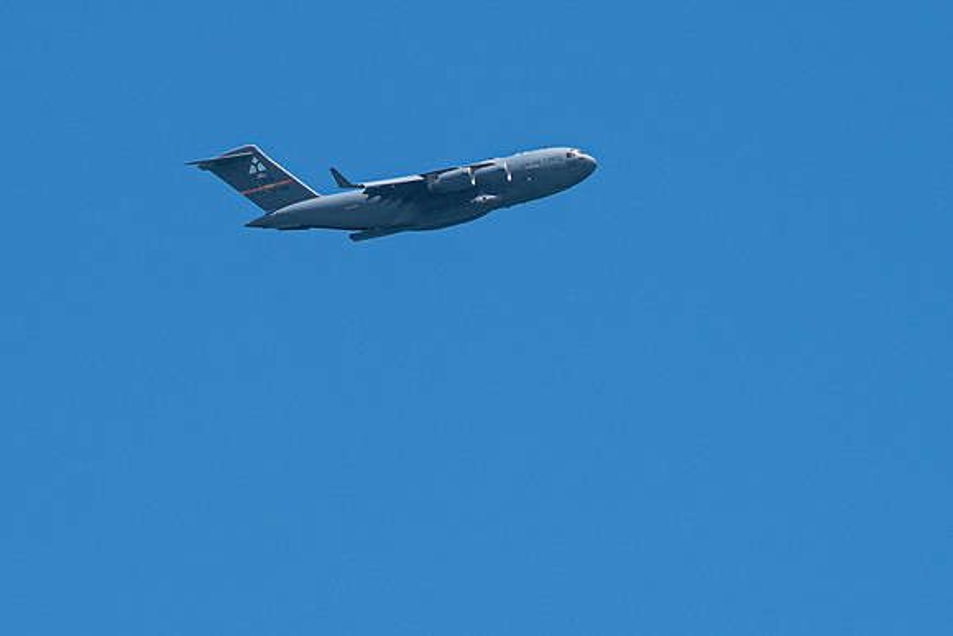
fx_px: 13727
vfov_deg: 2.7
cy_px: 251
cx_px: 467
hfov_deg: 4.0
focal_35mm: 518
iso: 640
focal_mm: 218
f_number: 10
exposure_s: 1/1250
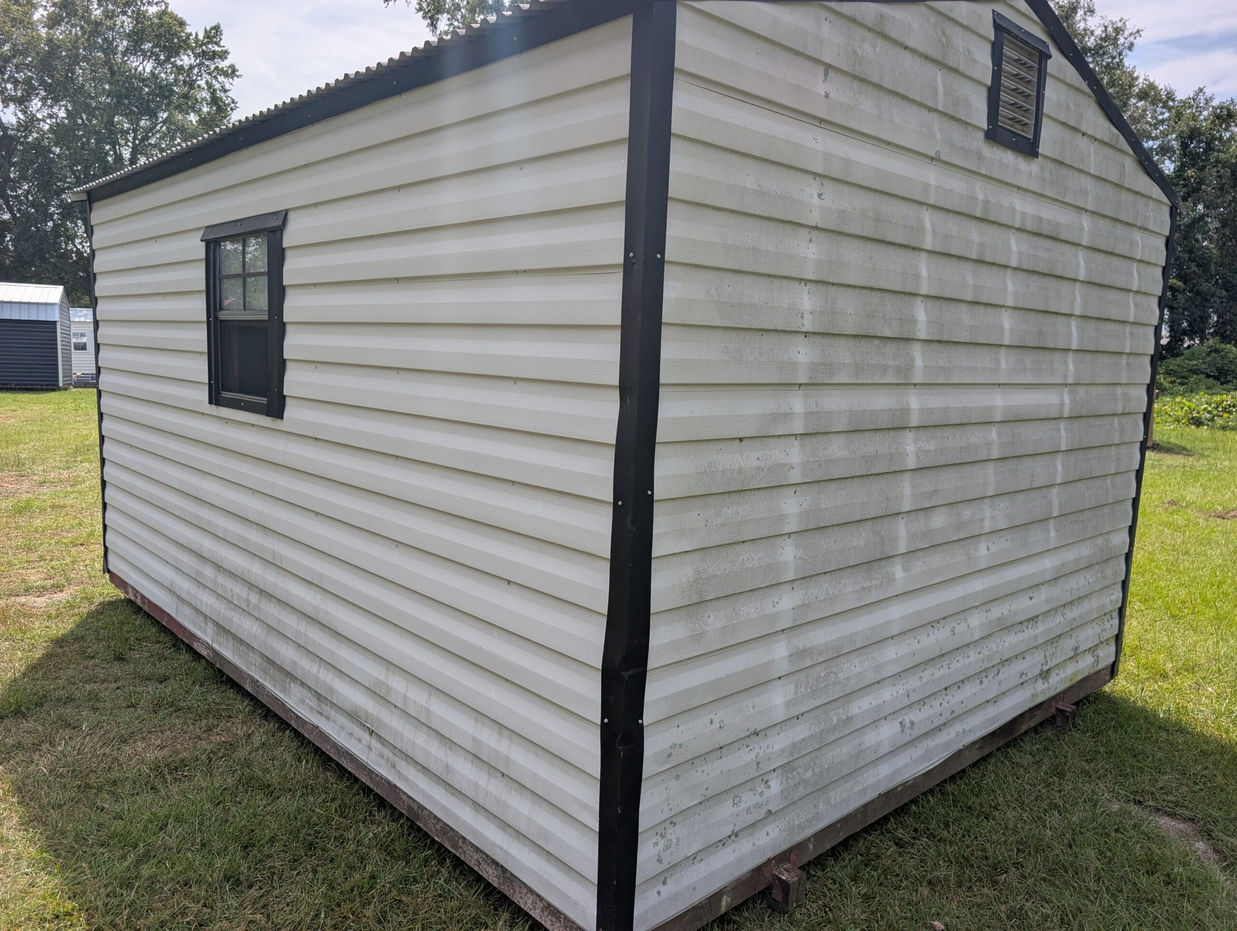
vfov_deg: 56.9
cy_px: 466
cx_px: 618
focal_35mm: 24
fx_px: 859
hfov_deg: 71.5
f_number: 1.68
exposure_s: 1/840
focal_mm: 6.9
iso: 14
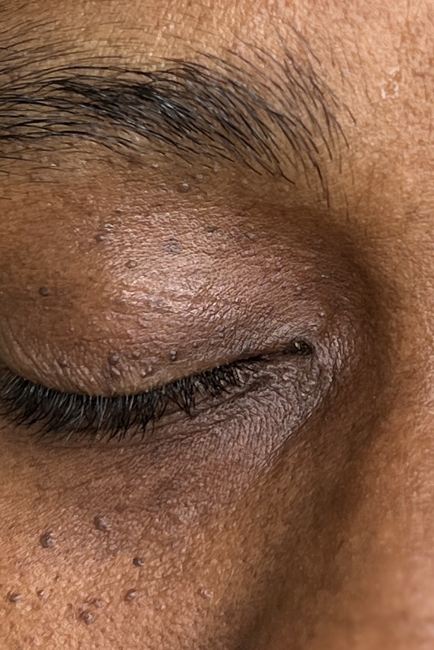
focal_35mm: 127
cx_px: 421
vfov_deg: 16.1
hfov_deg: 10.7
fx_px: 2296
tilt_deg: -77.3
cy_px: 241
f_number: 1.5
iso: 64
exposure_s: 1/120
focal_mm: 5.7
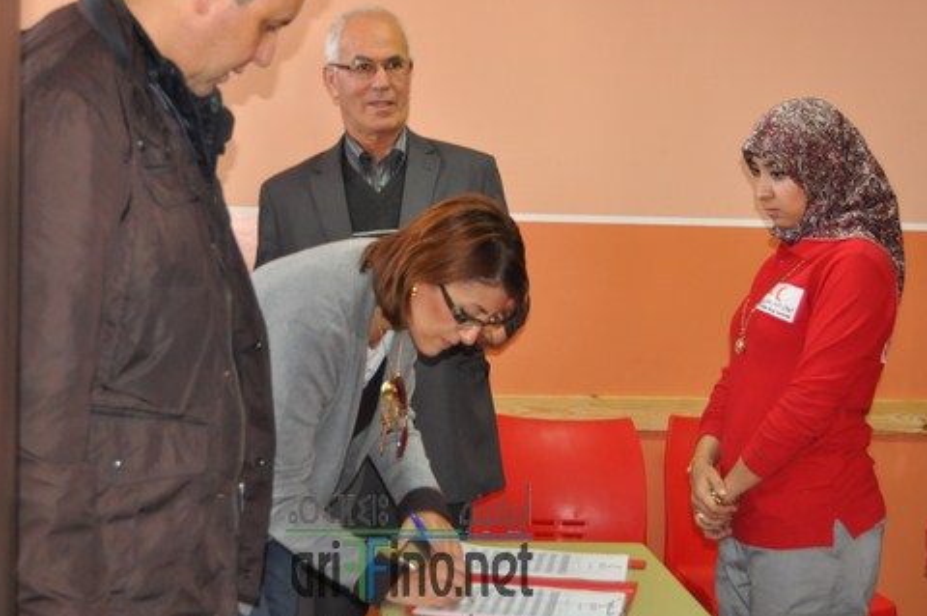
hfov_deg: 31.4
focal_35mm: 64
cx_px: 409
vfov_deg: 21.2
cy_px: 237
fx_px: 1646
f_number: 4.5
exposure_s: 1/60
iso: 800
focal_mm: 32
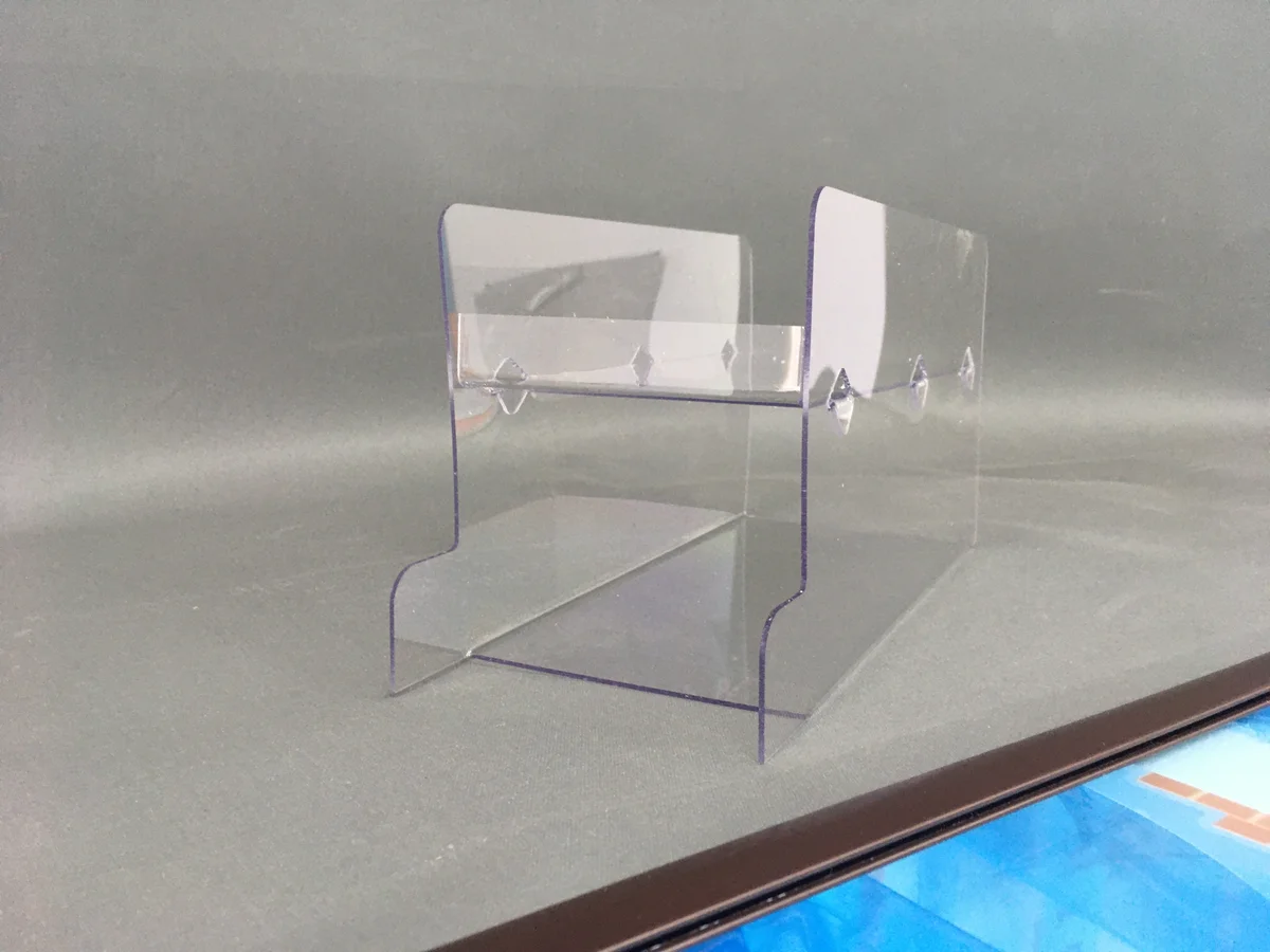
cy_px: 476
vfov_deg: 48.2
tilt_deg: -6.3
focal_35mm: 29
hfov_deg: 61.7
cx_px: 635
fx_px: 1064
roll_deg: -1.7
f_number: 2.2
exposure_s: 1/33
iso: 125
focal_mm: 4.15
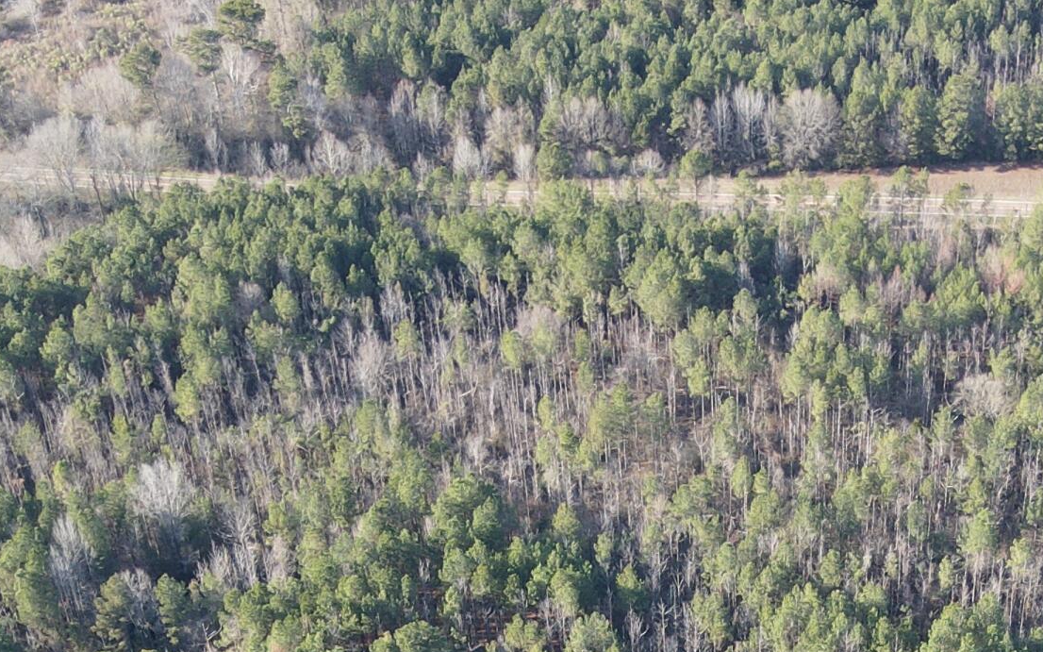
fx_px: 1961
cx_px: 730
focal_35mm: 69
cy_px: 1061
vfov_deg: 16.6
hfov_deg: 29.5
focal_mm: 4.5
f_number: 2.8
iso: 100
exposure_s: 1/80
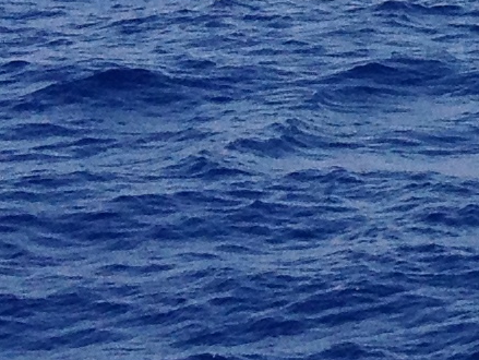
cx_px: 1181
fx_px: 3601
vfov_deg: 5.5
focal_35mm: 260
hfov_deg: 7.1
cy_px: -560
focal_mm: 4.28
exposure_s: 1/1905
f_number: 2.4
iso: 50
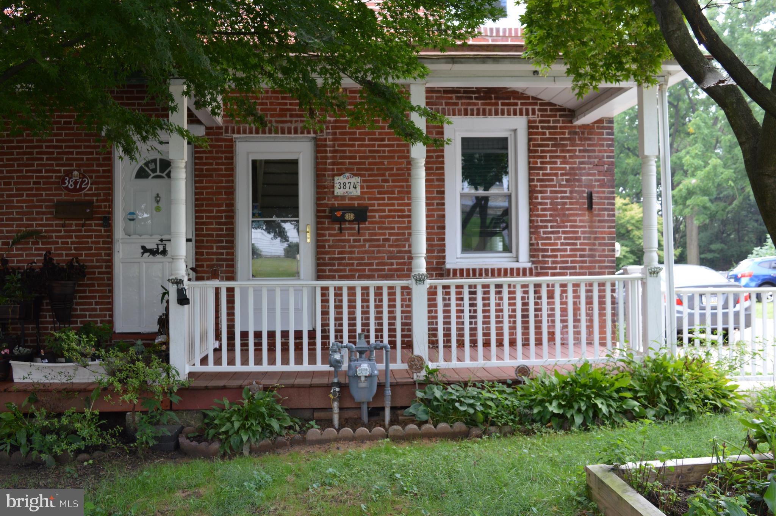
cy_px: 258
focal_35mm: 36
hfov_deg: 53.2
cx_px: 388
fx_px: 775
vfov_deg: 36.8
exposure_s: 1/60
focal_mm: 24
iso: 400
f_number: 5.6
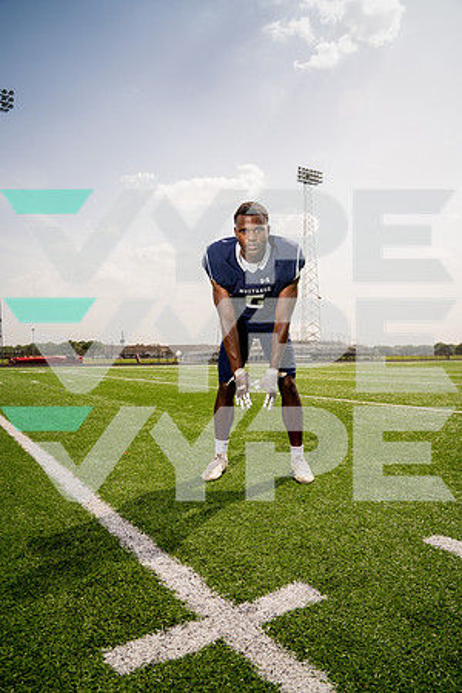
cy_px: 346
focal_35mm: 24
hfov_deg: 53.1
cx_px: 231
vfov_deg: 73.7
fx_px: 462
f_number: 4.5
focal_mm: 24
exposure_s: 1/800
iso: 100
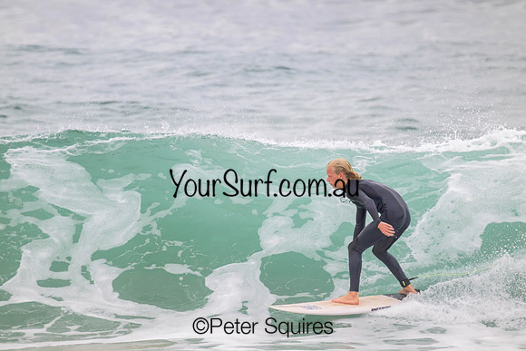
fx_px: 11691
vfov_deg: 1.7
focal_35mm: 800
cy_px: 176
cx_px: 263
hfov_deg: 2.6
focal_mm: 800
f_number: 11
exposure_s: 1/2000
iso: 1400
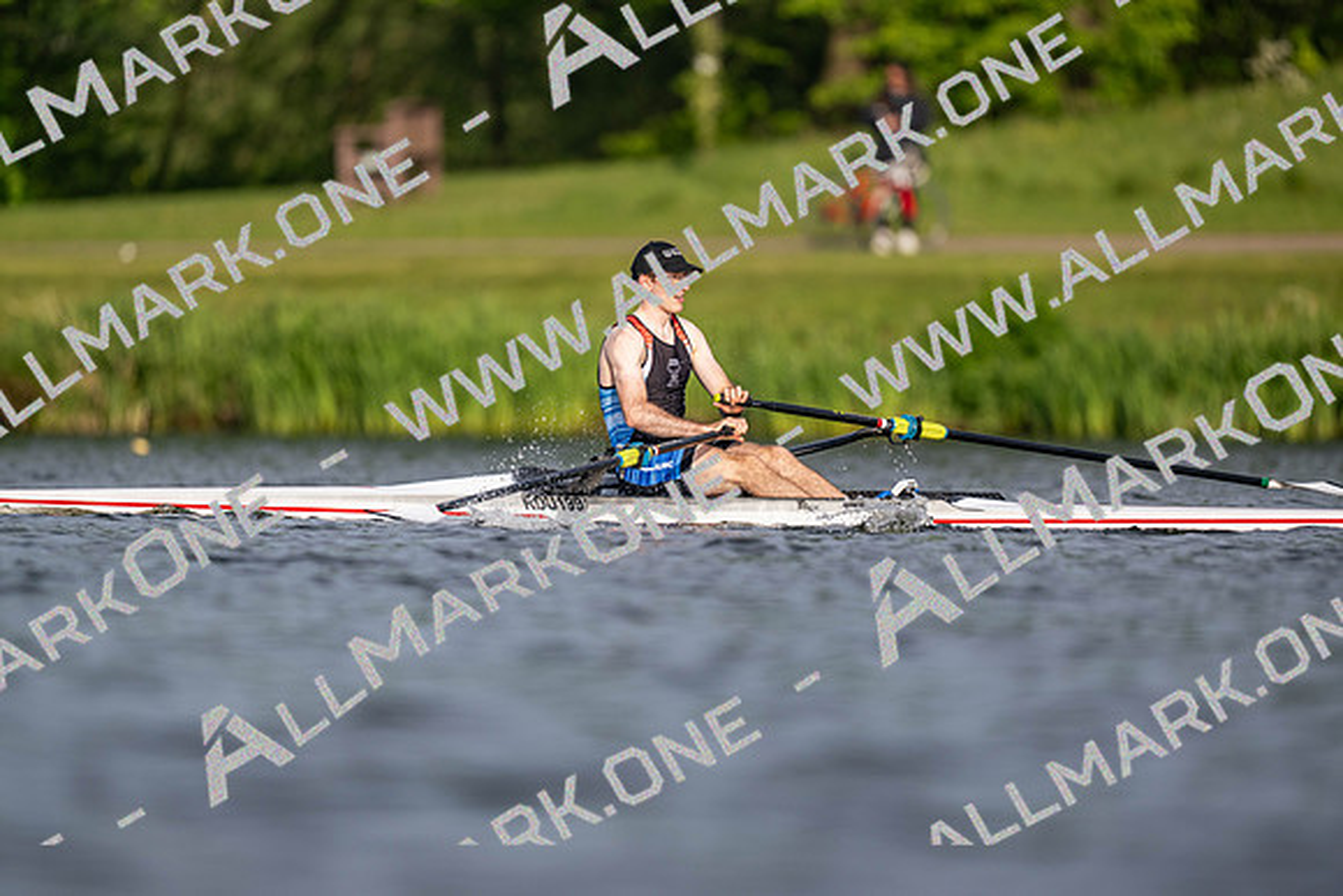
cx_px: 672
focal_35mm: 600
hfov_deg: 3.4
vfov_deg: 2.3
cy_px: 448
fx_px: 22388
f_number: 4
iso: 250
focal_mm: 600
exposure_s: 1/2500
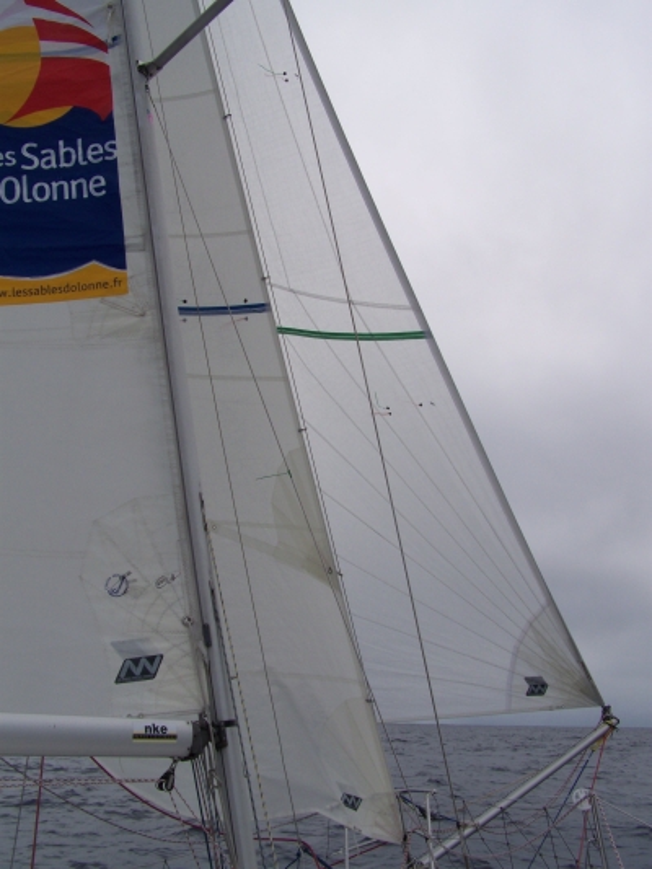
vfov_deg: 49.0
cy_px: 434
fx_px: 954
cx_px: 326
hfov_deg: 37.7
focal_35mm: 38
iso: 64
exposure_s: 1/640
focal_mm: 6.3
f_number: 5.6
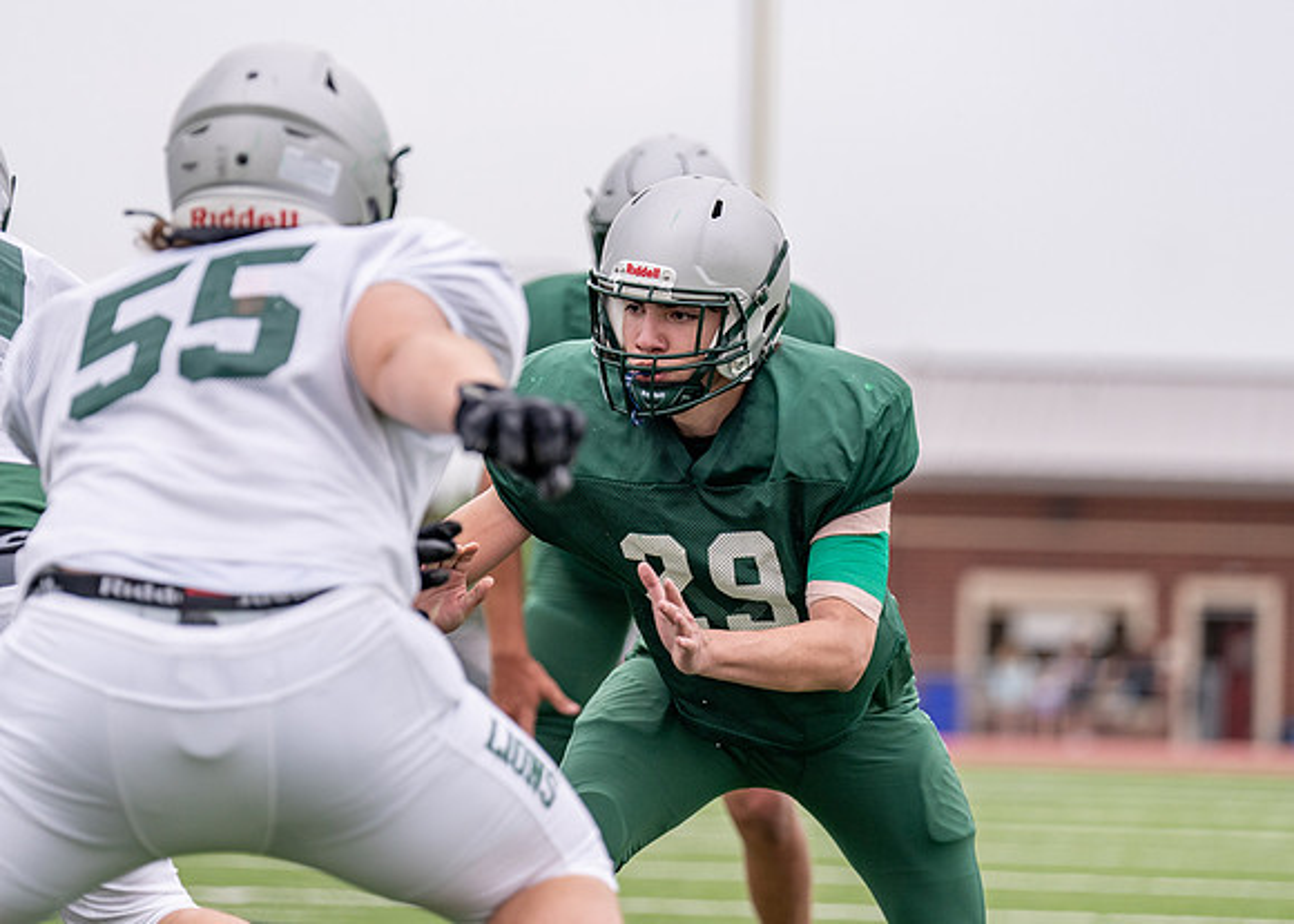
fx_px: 8250
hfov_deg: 9.0
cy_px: 295
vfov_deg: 6.4
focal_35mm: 225
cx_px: 677
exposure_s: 1/2500
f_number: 2.8
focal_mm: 153
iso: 320
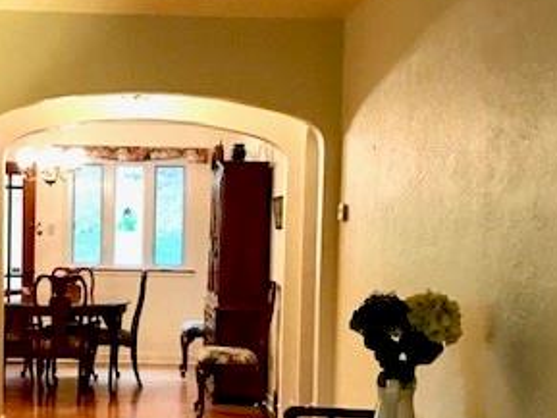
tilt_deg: -2.5
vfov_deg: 23.6
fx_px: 998
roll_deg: -1.3
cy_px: 279
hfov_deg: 30.8
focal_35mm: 62
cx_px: 168
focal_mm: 3.99
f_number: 1.8
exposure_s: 1/15
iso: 64
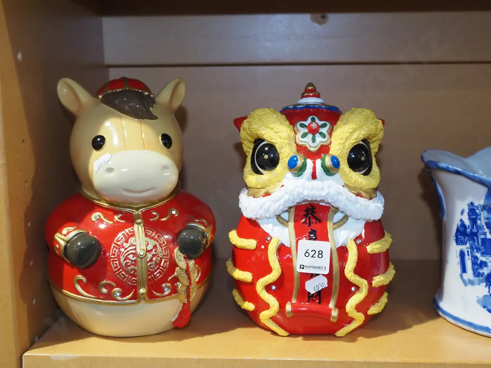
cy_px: 184
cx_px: 246
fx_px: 624
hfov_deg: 42.9
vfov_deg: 32.9
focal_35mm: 44
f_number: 5.6
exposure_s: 1/60
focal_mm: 22
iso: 1600
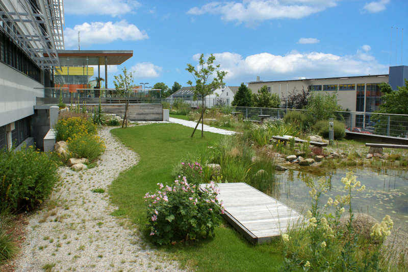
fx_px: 340
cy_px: 136
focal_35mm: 30
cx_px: 204
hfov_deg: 61.9
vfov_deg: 43.6
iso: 100
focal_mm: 20
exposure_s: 1/160
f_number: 10
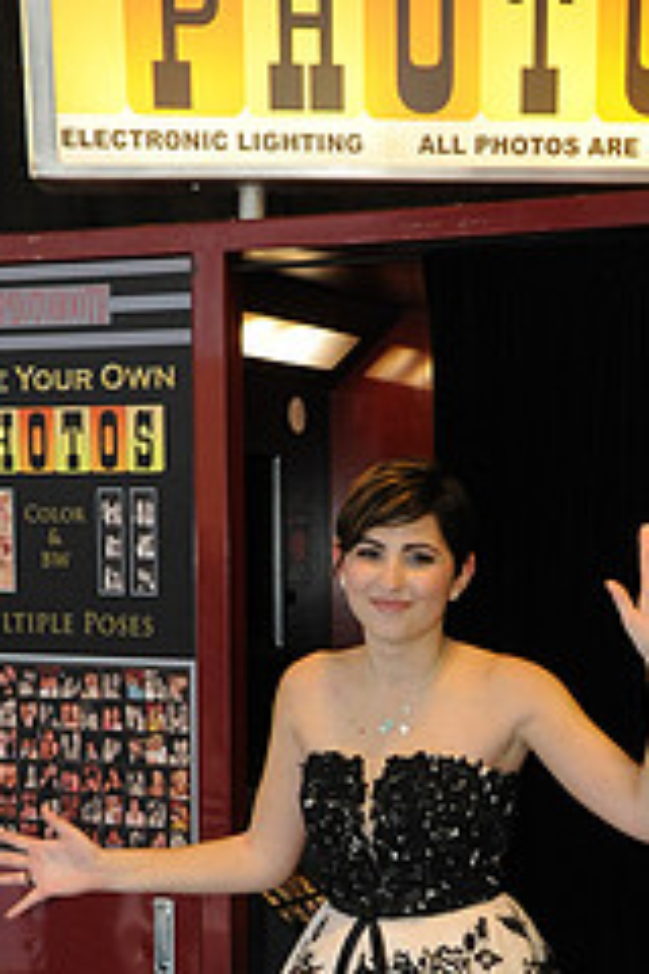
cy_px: 755
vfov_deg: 26.6
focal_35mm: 75
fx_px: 2028
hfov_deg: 18.1
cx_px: 495
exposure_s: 1/60
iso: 2000
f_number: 5.6
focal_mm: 31
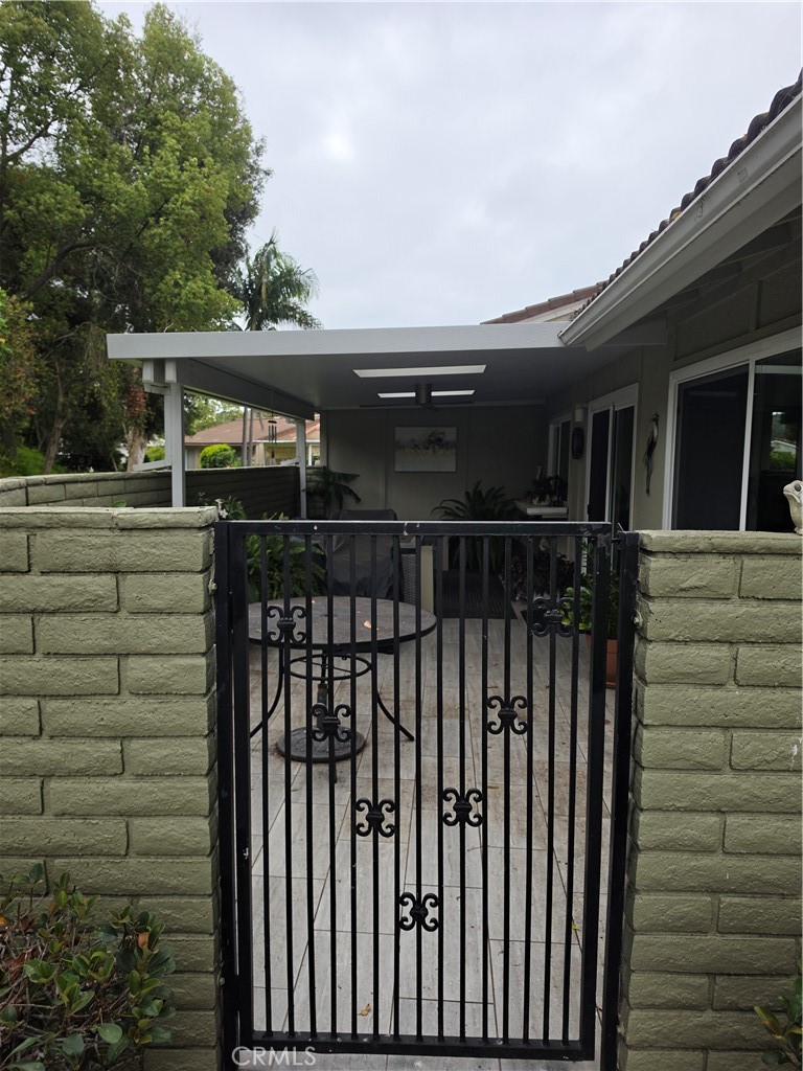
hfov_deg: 58.9
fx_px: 711
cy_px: 536
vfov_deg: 73.9
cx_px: 402
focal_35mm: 23
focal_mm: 6.5
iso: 64
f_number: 1.4
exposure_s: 1/7329
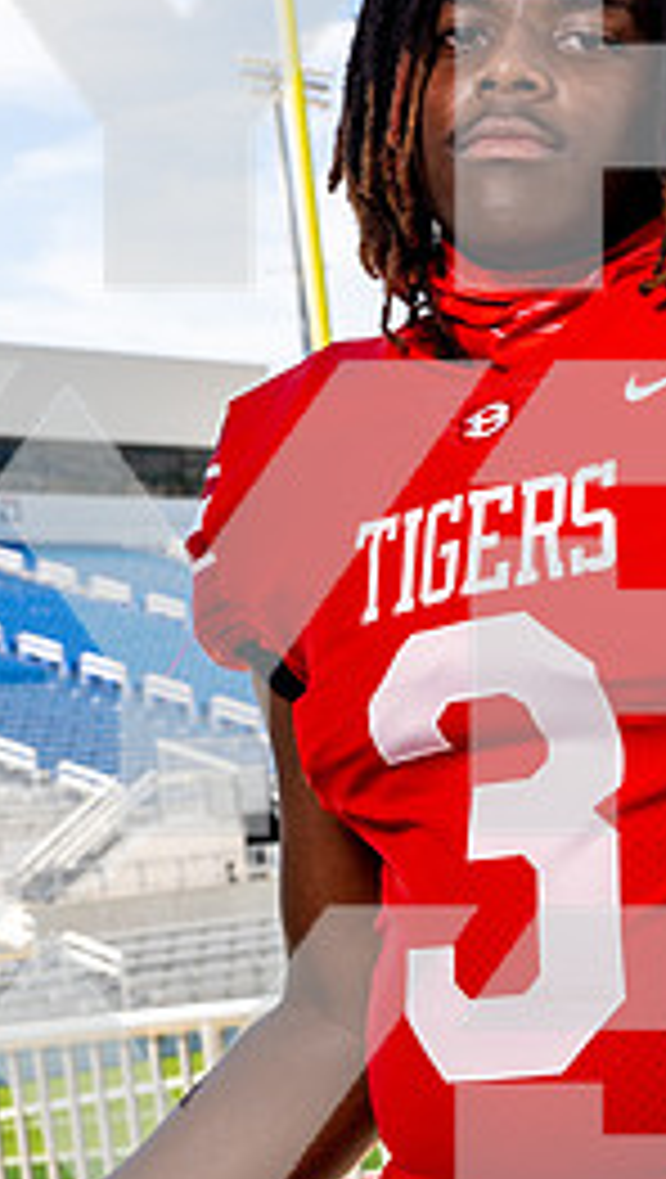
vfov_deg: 22.4
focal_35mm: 95
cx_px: 382
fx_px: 2973
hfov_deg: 12.8
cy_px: 601
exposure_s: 1/125
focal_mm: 41
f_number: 8
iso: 100
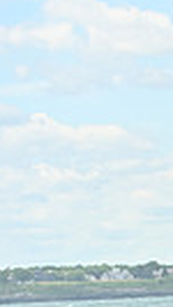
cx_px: 667
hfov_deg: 3.6
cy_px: 320
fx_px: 2613
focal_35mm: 321
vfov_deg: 6.7
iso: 250
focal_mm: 70
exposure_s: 1/1250
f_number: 5
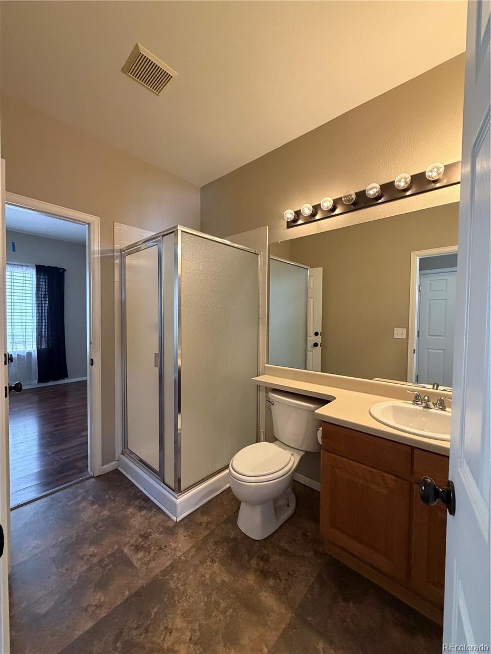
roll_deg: -0.8
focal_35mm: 14
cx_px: 246
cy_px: 327
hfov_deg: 85.7
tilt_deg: -1.7
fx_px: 265
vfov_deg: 102.1
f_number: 2.2
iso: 500
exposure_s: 1/60
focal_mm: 2.22
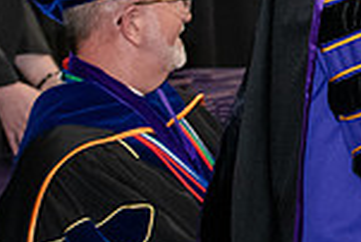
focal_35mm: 268
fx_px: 2690
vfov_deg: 5.1
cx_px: 641
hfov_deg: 7.5
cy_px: -181
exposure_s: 1/200
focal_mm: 70
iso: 2500
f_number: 5
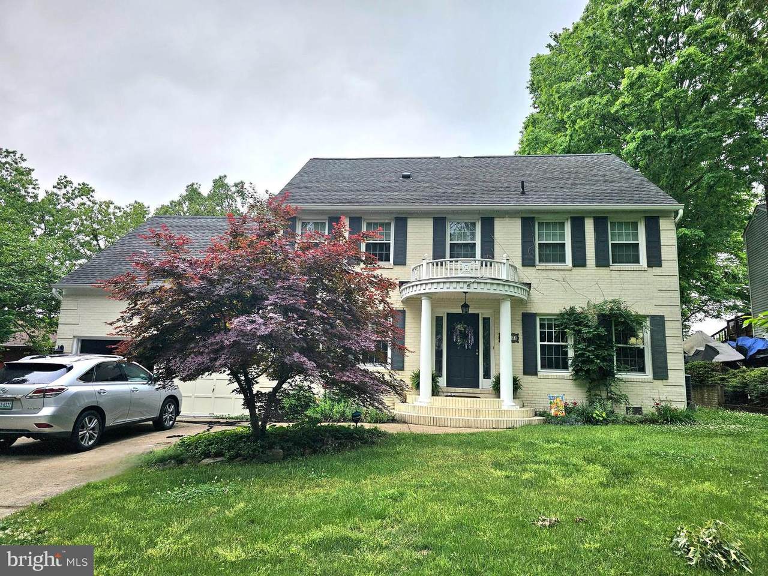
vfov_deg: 58.9
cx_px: 384
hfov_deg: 73.9
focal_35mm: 23
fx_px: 510
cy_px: 288
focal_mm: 6.3
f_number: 1.7
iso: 10
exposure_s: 1/323
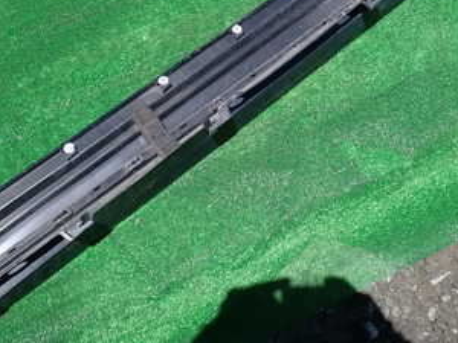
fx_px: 662
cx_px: 261
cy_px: 40
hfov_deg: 38.1
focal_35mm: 50
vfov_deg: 28.1
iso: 100
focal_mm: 4.5
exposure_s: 1/160
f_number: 8
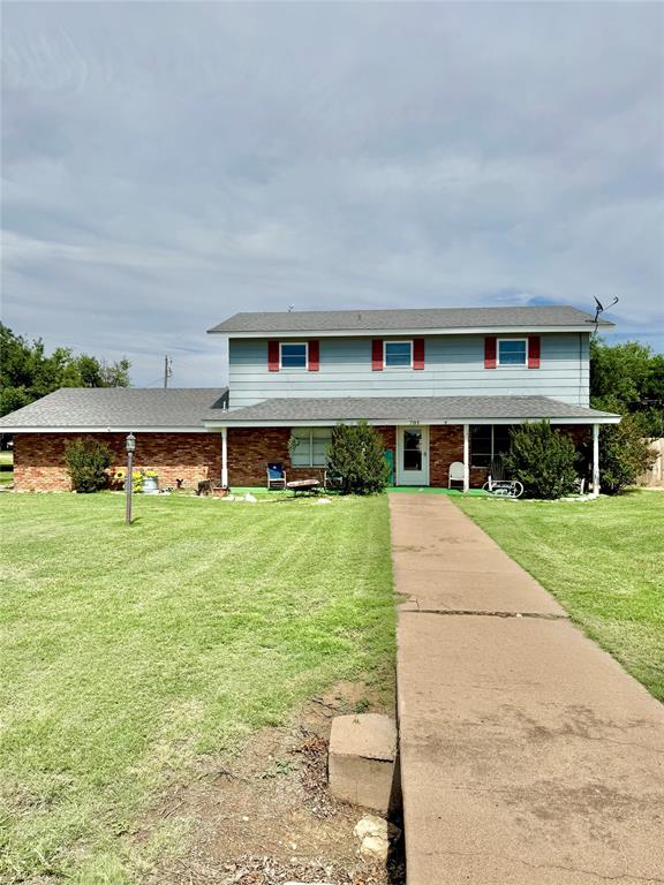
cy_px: 442
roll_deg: +0.2
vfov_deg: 71.6
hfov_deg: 56.8
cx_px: 332
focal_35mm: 24
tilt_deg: -1.5
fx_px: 614
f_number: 1.78
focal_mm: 6.76
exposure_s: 1/9009
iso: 80
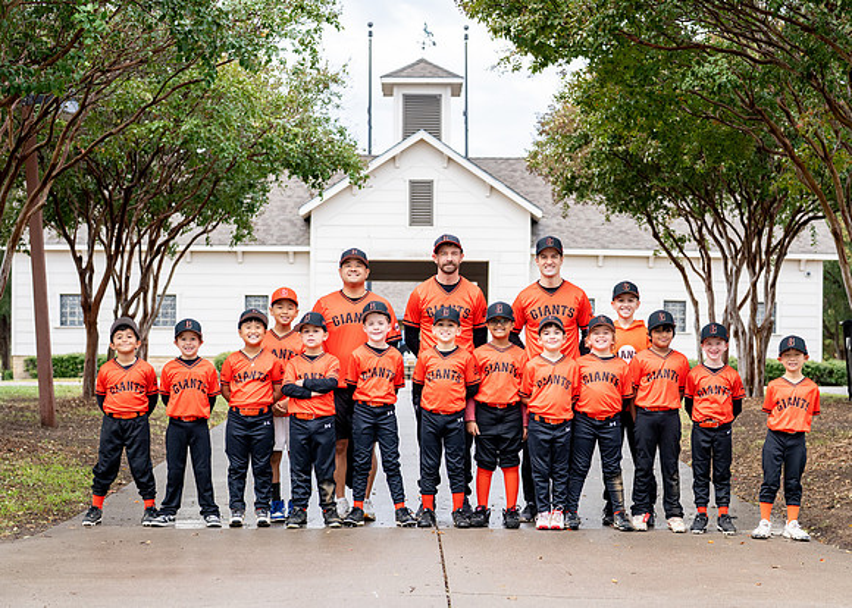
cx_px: 476
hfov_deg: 29.0
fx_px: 1648
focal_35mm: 68
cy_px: 387
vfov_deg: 20.9
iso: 320
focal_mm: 50
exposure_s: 1/1000
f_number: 2.8
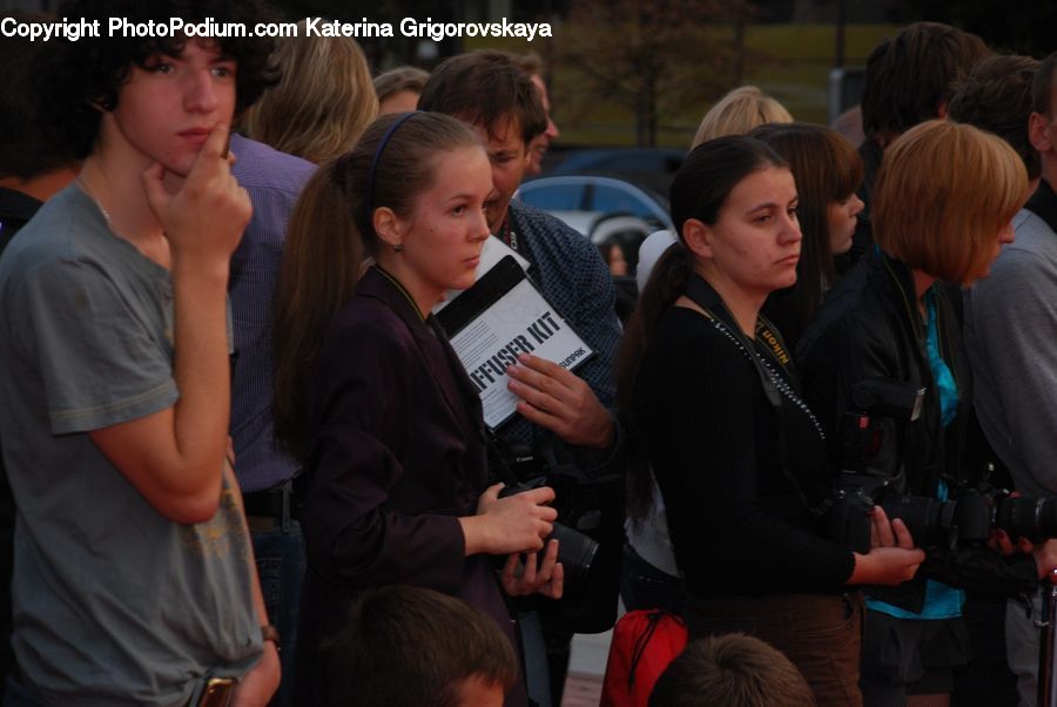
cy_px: 354
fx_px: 4408
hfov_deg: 13.7
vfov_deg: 9.2
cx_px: 528
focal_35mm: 150
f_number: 5.6
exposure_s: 1/100
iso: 400
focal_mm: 100
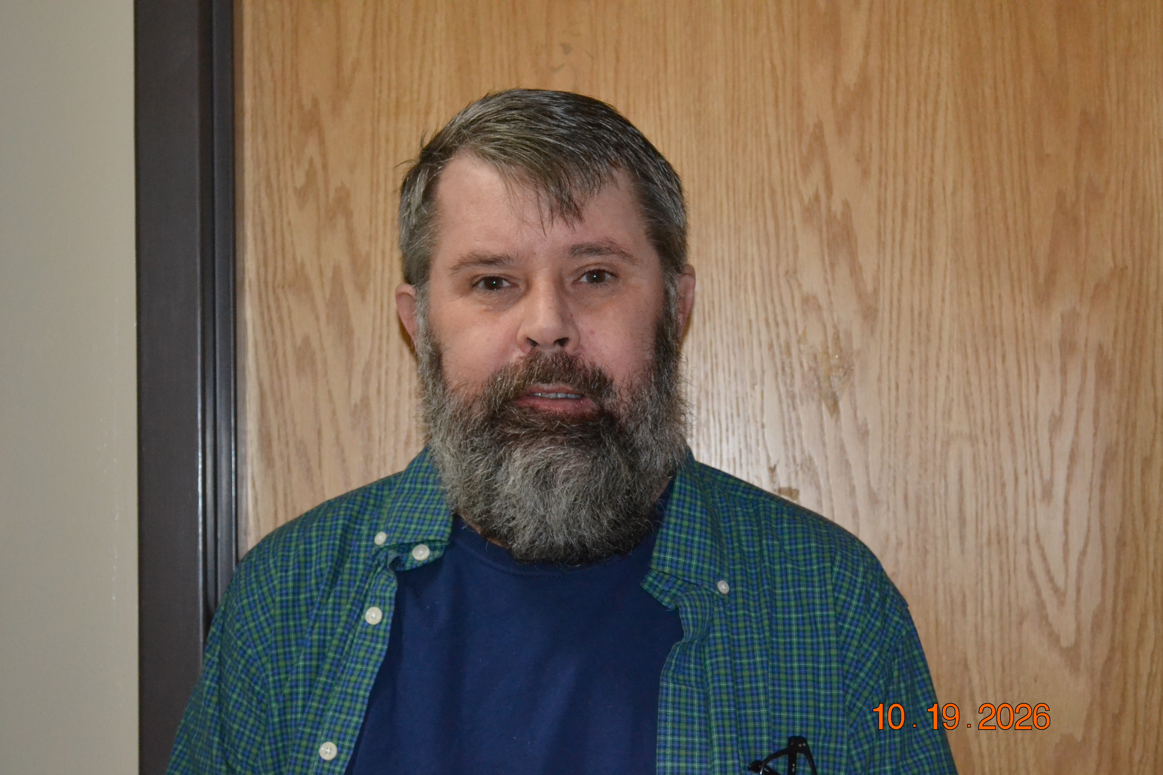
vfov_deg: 18.2
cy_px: 388
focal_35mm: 75
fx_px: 2423
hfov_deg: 27.0
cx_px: 582
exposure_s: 1/60
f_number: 5.6
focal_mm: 50
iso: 3200
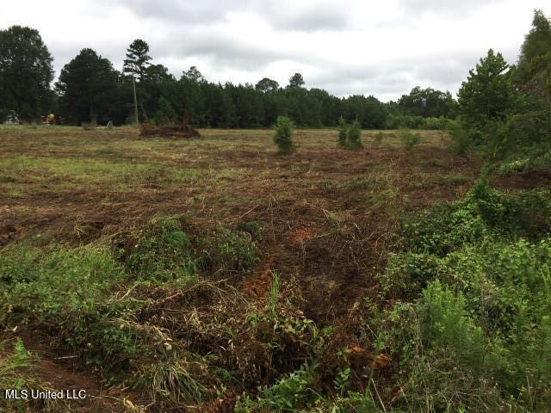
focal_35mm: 29
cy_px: 206
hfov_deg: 61.7
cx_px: 276
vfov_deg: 48.2
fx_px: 462
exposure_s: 1/670
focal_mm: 4.15
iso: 32
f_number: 2.2
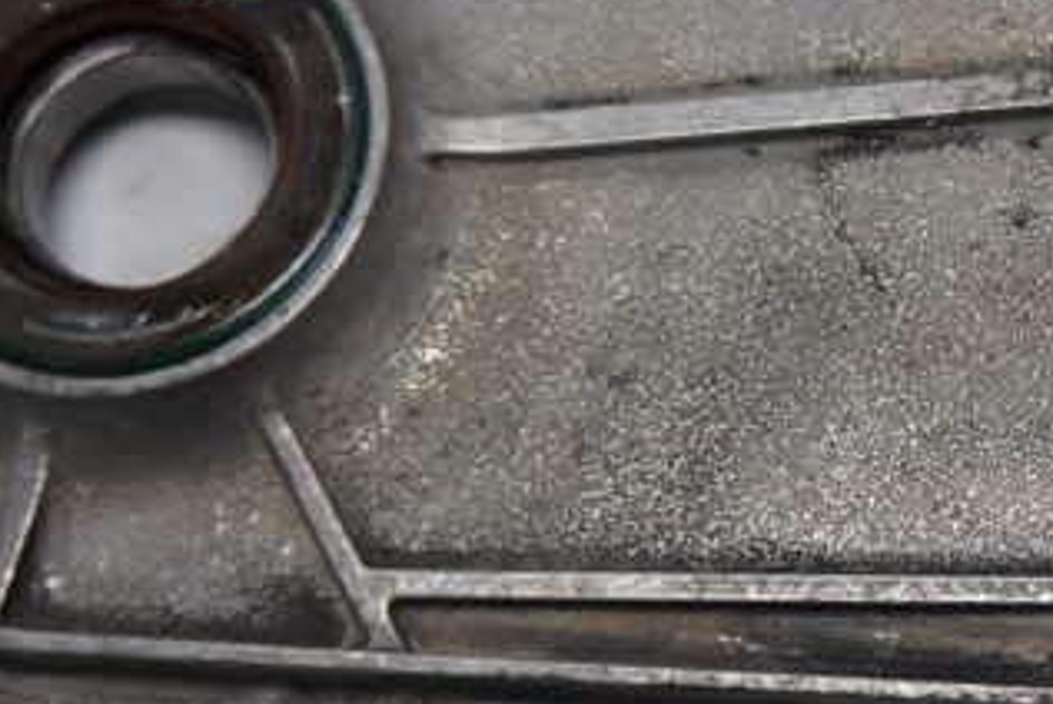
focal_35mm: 102
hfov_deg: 18.9
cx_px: 1272
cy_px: 22
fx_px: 2975
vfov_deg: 13.3
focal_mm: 21
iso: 100
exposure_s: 1/60
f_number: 4
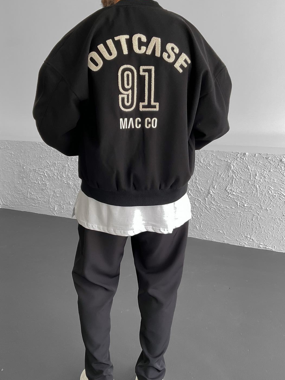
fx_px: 362
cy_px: 189
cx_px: 128
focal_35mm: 33
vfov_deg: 55.3
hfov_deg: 42.9
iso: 40
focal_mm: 3
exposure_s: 1/120
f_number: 1.8
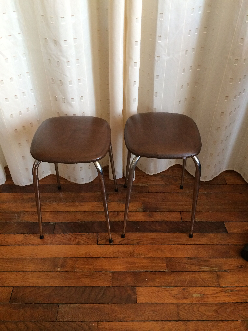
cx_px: 124
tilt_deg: -44.6
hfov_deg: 48.2
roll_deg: +2.1
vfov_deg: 61.7
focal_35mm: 29
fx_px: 277
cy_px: 166
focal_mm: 4.15
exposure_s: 1/33
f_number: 2.2
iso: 320
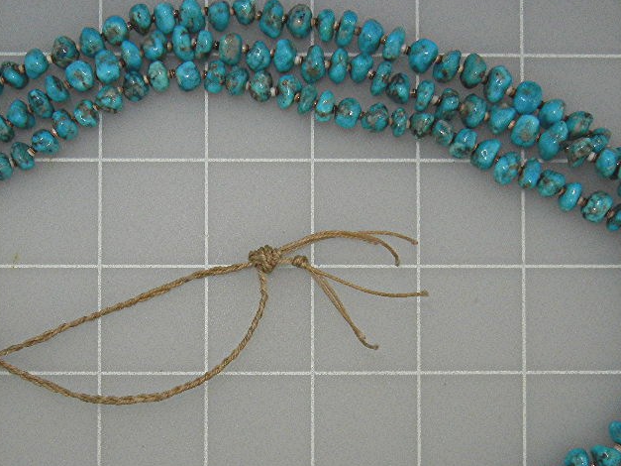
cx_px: 264
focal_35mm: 49
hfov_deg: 38.8
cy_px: 333
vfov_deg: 29.3
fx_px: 879
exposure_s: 1/30
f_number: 7
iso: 458
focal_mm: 5.4
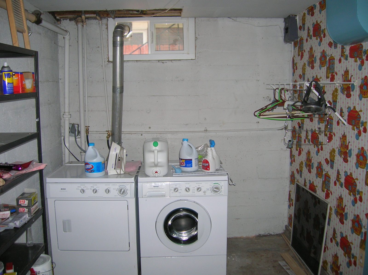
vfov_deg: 41.7
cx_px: 184
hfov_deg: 54.0
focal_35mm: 34
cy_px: 138
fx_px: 361
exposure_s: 1/60
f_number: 2.9
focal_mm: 5.7
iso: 67
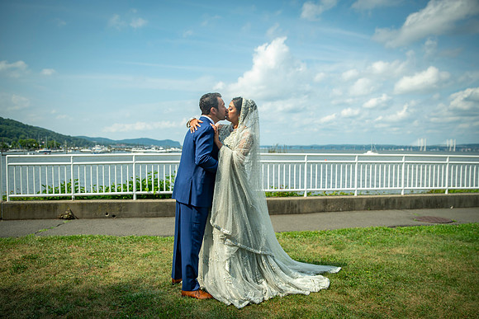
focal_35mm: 27
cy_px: 157
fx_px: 362
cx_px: 238
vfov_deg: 47.7
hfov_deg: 67.0
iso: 200
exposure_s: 1/6400
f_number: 2.8
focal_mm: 26
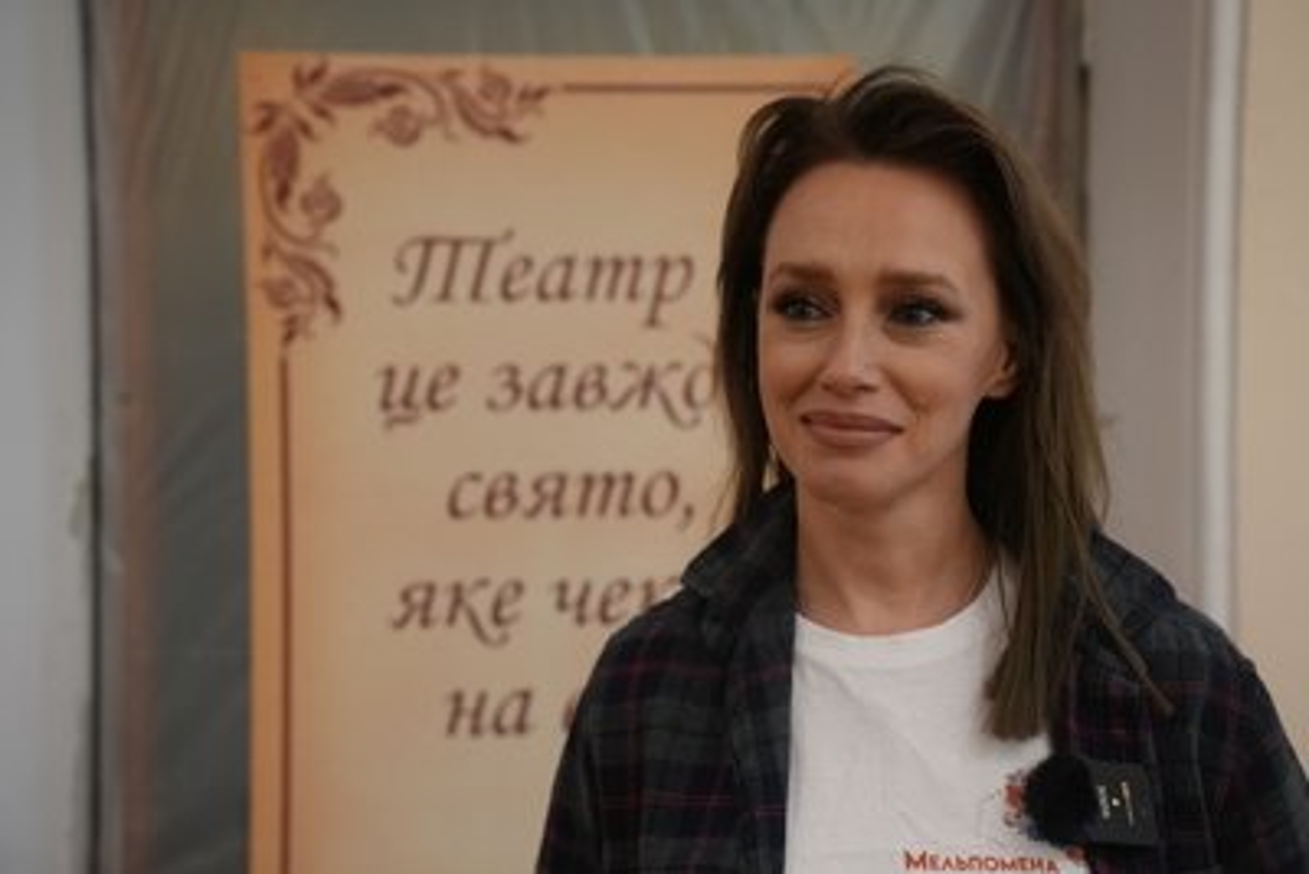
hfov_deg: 40.3
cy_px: 437
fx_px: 1782
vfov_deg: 27.5
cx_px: 654
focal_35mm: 49
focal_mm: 49
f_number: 4
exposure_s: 1/160
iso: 8000
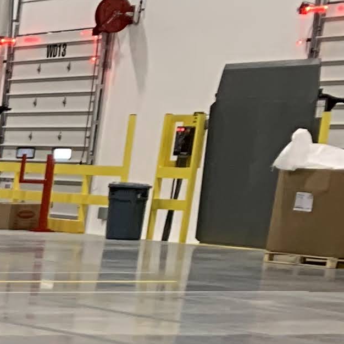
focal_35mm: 148
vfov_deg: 10.8
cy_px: 679
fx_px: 1664
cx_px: -645
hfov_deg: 9.5
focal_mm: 4.25
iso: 125
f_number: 1.8
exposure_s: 1/60
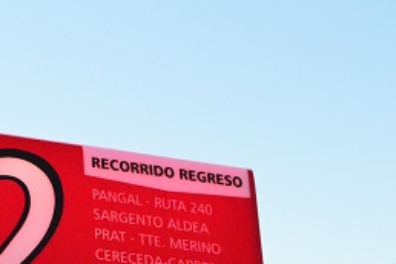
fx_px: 1903
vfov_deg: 7.9
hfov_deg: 11.8
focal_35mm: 173
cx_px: 51
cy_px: 223
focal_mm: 55
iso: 6400
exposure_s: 1/2500
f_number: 11
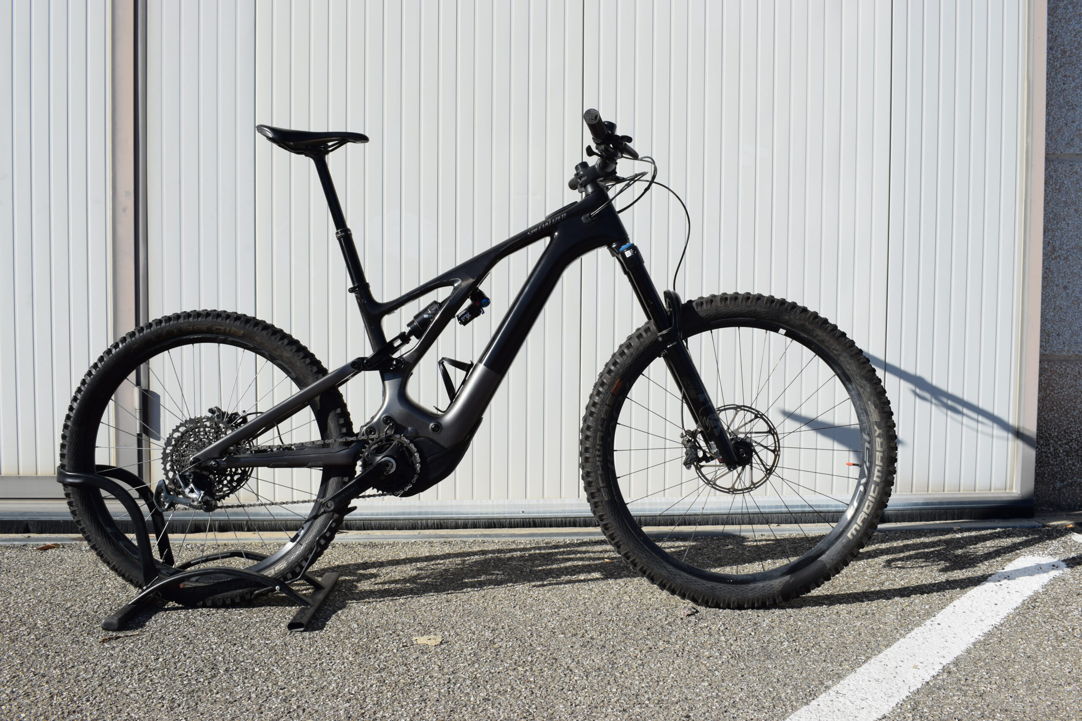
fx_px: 1037
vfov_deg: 38.4
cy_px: 360
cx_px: 541
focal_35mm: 34
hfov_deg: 55.1
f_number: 10
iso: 200
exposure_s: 1/400
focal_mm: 23
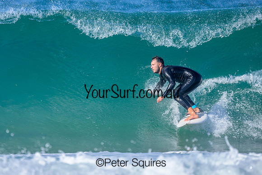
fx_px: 7933
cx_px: 105
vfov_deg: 1.3
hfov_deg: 1.9
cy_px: 91
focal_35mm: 1090
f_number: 6.3
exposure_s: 1/2000
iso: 450
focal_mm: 800
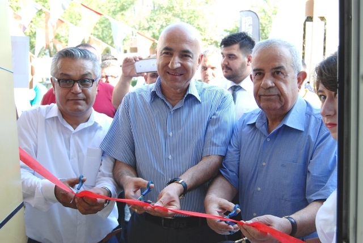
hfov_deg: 42.3
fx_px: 470
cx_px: 182
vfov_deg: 29.0
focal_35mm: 46
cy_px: 122
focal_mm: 31
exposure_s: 1/125
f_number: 5.6
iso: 400
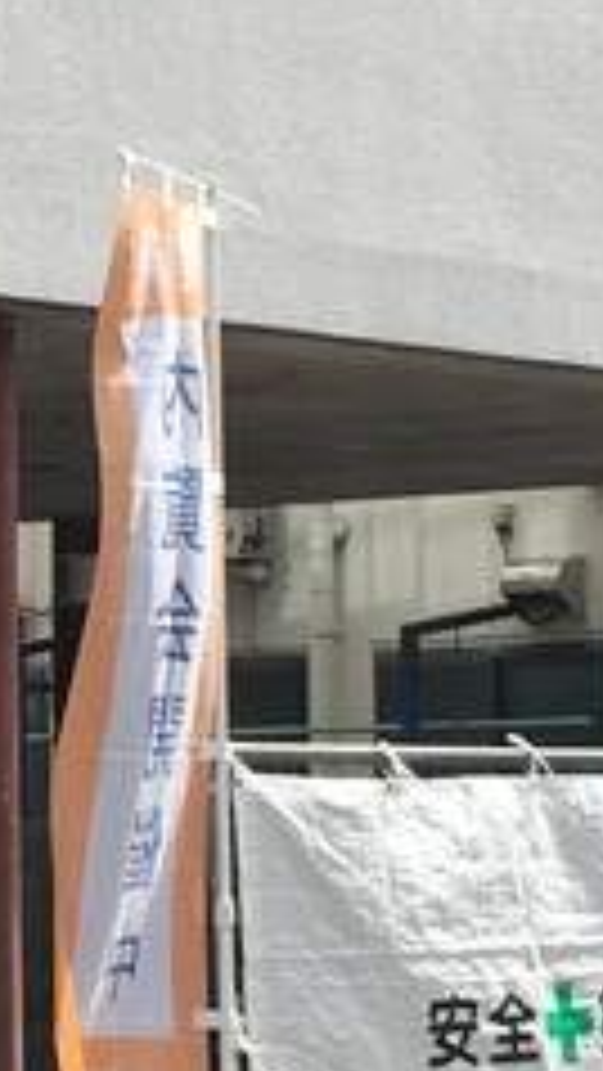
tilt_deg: +3.8
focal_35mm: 159
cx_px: -603
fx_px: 4516
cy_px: 670
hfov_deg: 7.3
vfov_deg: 13.5
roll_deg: -0.6
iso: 25
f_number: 2.2
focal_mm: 4.15
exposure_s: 1/686
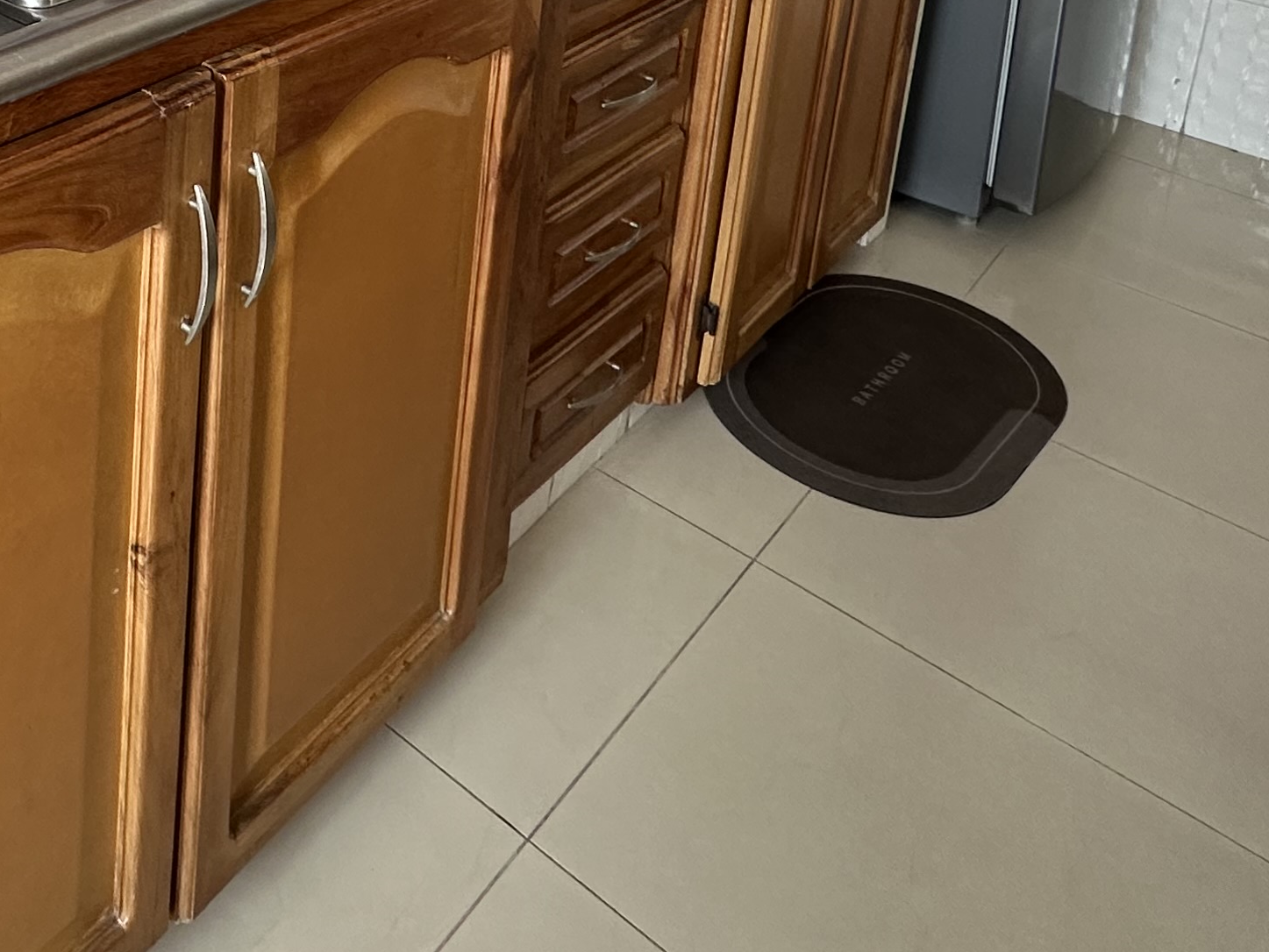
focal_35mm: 39
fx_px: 1430
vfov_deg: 30.1
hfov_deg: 43.6
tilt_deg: -10.3
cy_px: -252
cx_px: 125
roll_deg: -3.3
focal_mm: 2.22
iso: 160
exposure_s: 1/99
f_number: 2.2
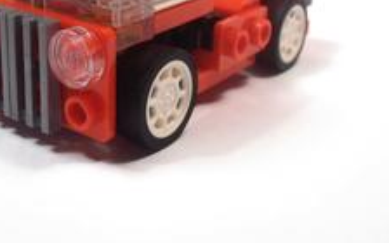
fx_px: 668
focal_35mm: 63
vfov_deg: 20.1
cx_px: 123
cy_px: 10
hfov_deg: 32.2
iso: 80
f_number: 3.9
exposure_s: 1/50
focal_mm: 6.61
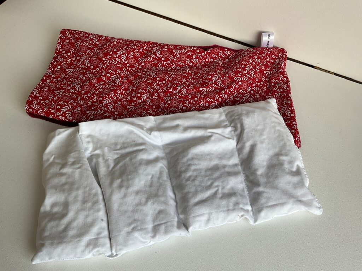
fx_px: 303
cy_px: 136
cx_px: 181
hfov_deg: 61.7
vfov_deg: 48.2
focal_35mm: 29
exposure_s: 1/100
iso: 16
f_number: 1.8
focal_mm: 3
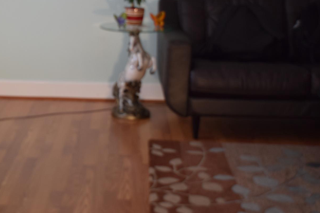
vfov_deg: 19.1
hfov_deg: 27.7
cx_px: 53
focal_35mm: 71
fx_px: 631
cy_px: 76
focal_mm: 28
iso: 400
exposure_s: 1/125
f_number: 5
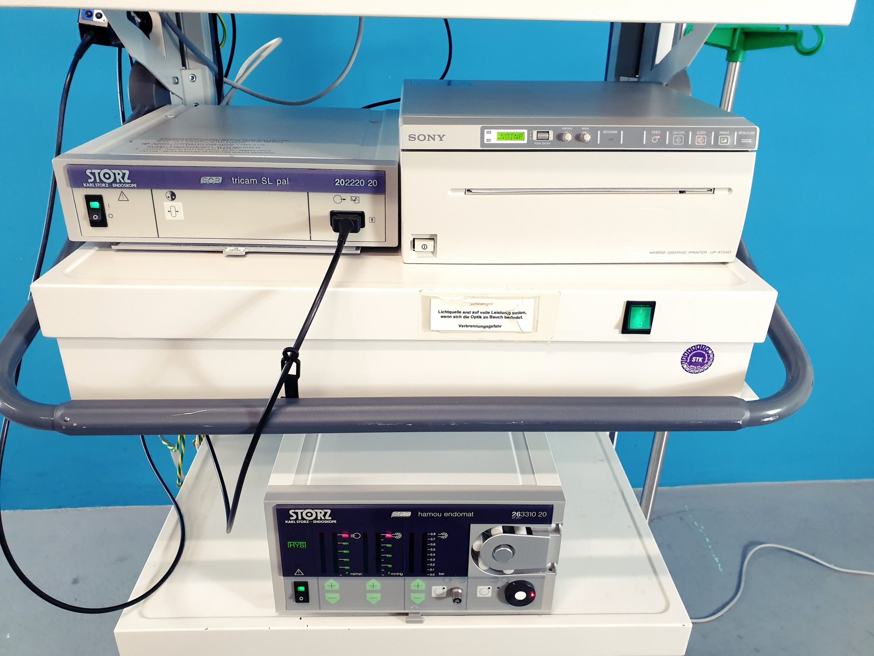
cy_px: 328
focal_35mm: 26
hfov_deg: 67.3
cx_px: 437
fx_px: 656
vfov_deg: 53.1
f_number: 2.4
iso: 320
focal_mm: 4.3
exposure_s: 1/33
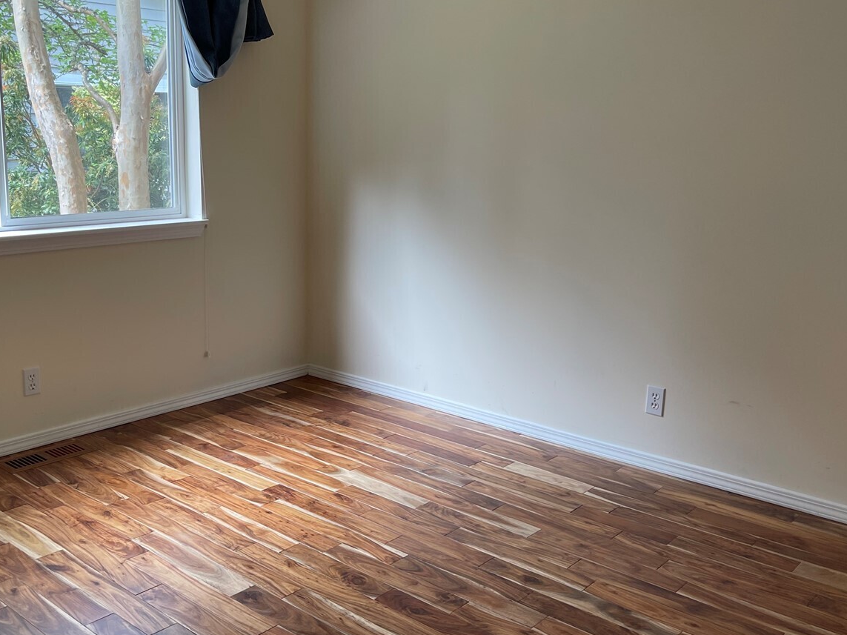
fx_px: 856
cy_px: 302
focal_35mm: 35
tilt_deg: -10.5
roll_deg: -0.7
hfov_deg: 52.5
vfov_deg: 40.7
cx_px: 364
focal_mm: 5.1
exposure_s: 1/120
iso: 50
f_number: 1.6
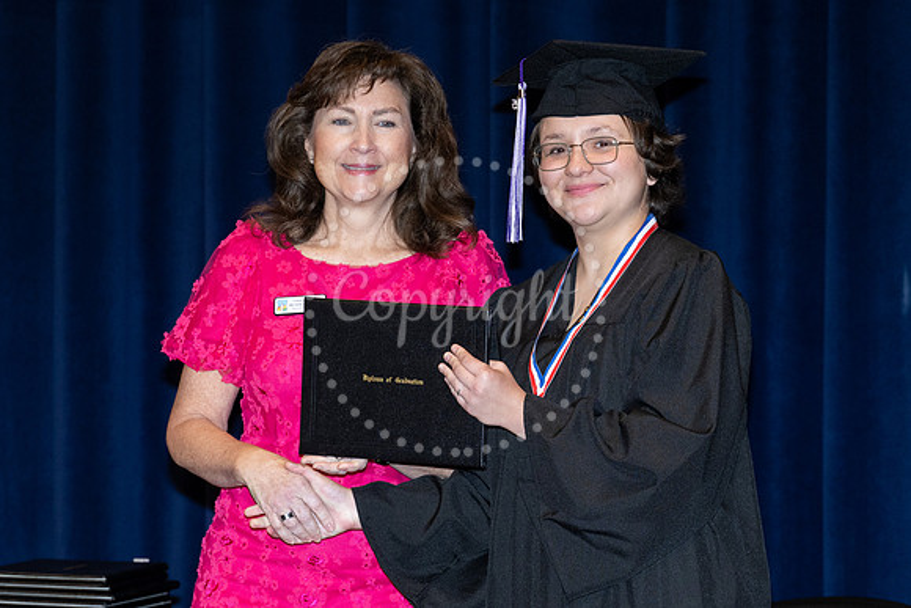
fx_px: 5253
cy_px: 400
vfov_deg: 6.6
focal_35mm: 208
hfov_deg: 9.9
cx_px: 554
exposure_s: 1/200
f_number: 5.6
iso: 1000
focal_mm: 130
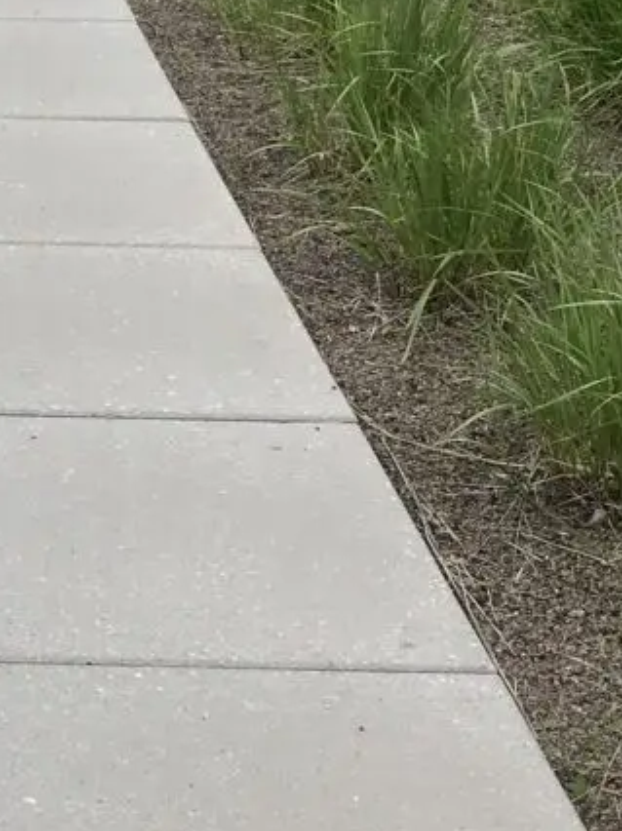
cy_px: 217
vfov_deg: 19.3
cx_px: -289
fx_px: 2422
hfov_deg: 13.8
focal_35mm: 101
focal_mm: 3.99
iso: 20
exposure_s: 1/1350
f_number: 1.8
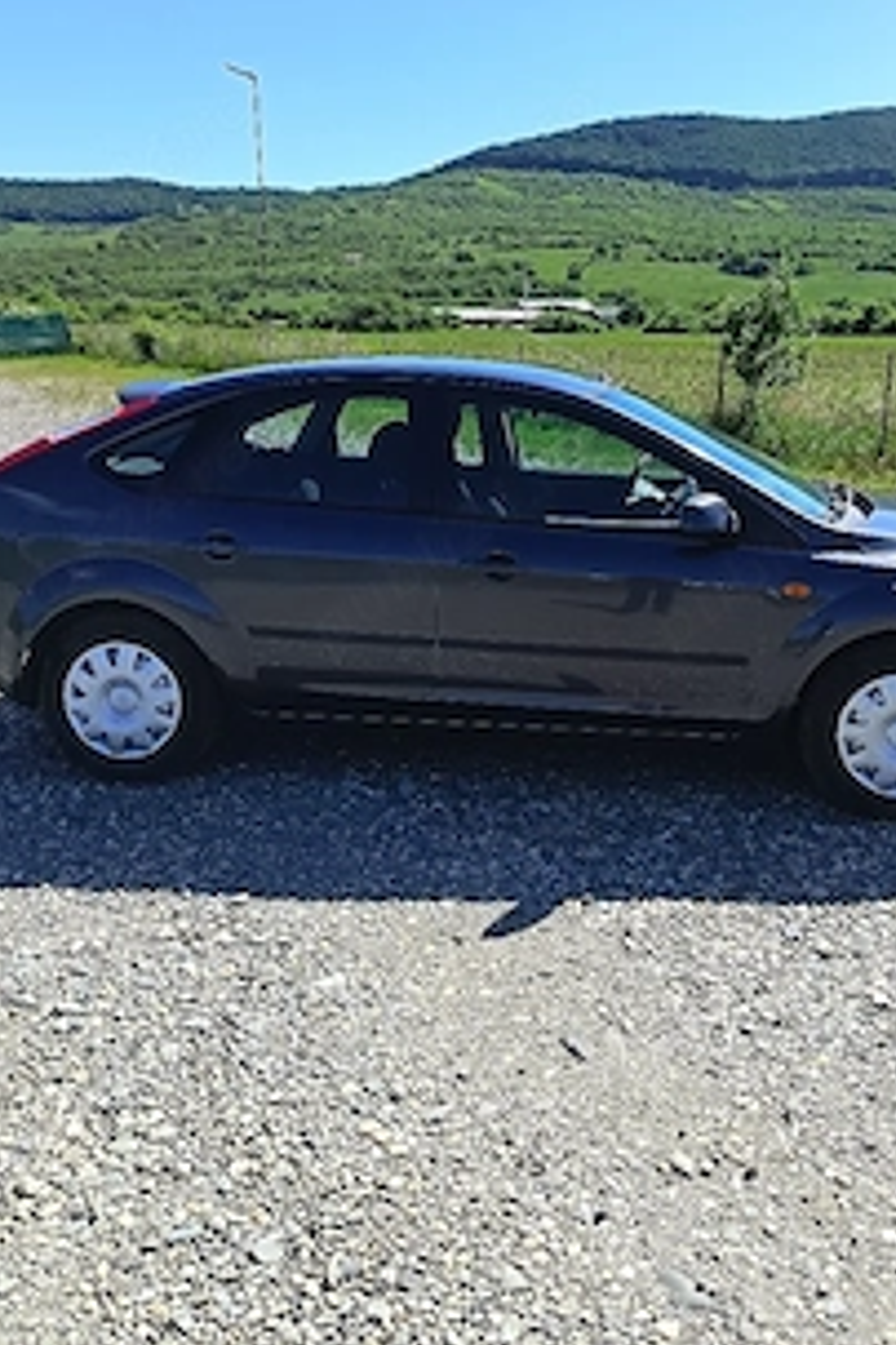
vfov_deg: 57.1
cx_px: 541
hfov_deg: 39.8
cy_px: 595
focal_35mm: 33
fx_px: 1232
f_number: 1.75
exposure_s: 1/625
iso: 122
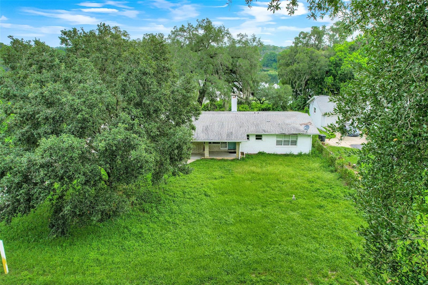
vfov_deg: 57.2
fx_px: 261
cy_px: 142
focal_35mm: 22
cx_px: 214
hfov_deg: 78.6
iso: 100
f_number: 2.8
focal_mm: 8.38
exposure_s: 1/320
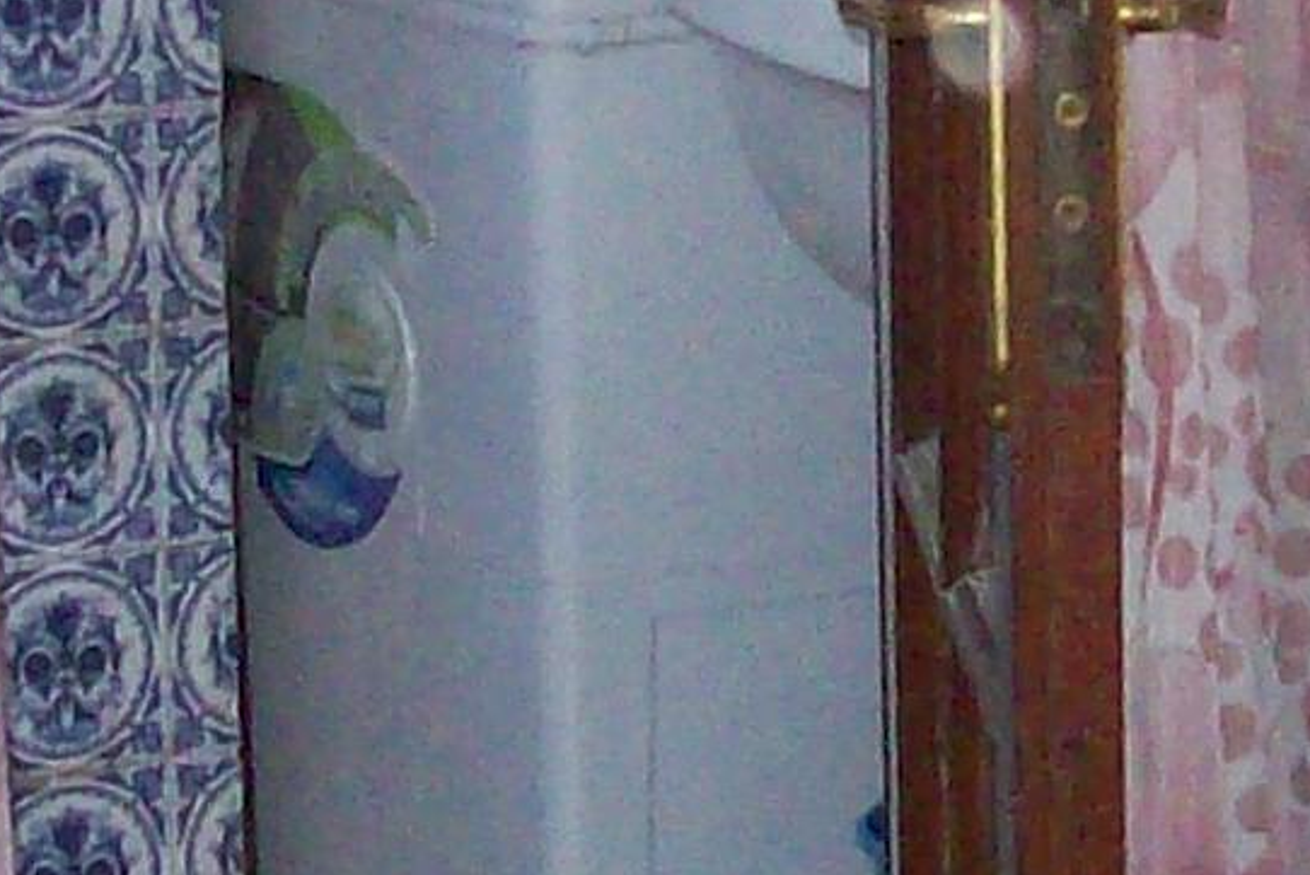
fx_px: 7682
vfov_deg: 6.5
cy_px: 53
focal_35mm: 211
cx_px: 875
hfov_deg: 9.7
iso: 200
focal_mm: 6
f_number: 2.7
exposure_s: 1/64
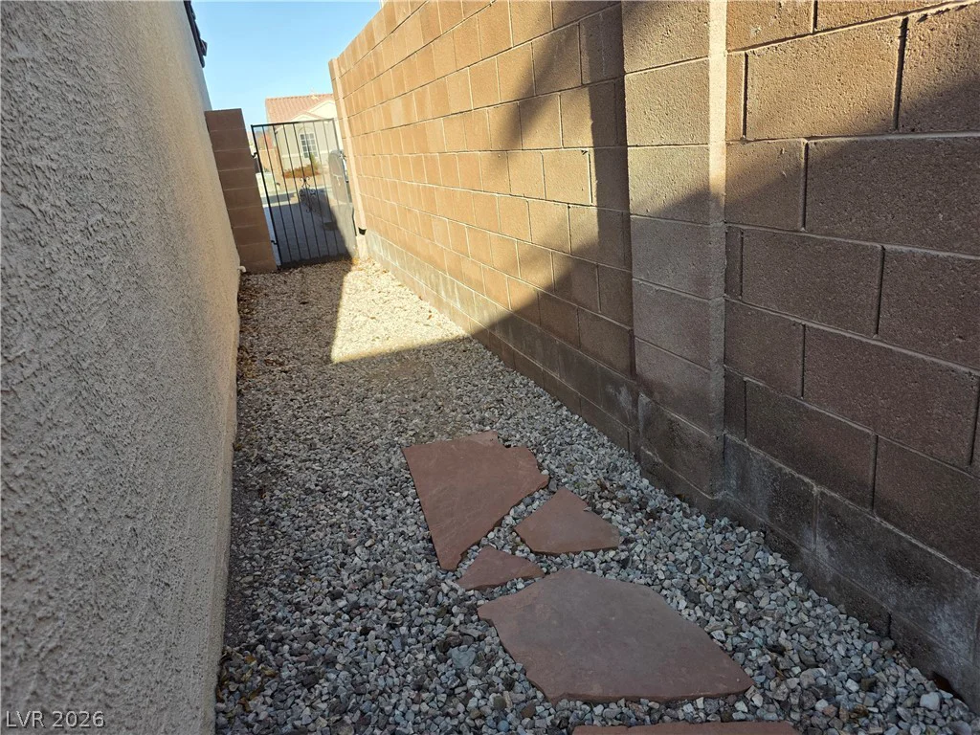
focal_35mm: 23
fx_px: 651
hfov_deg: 73.9
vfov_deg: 58.9
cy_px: 368
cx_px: 490
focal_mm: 6.3
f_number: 1.7
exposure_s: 1/2140
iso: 80
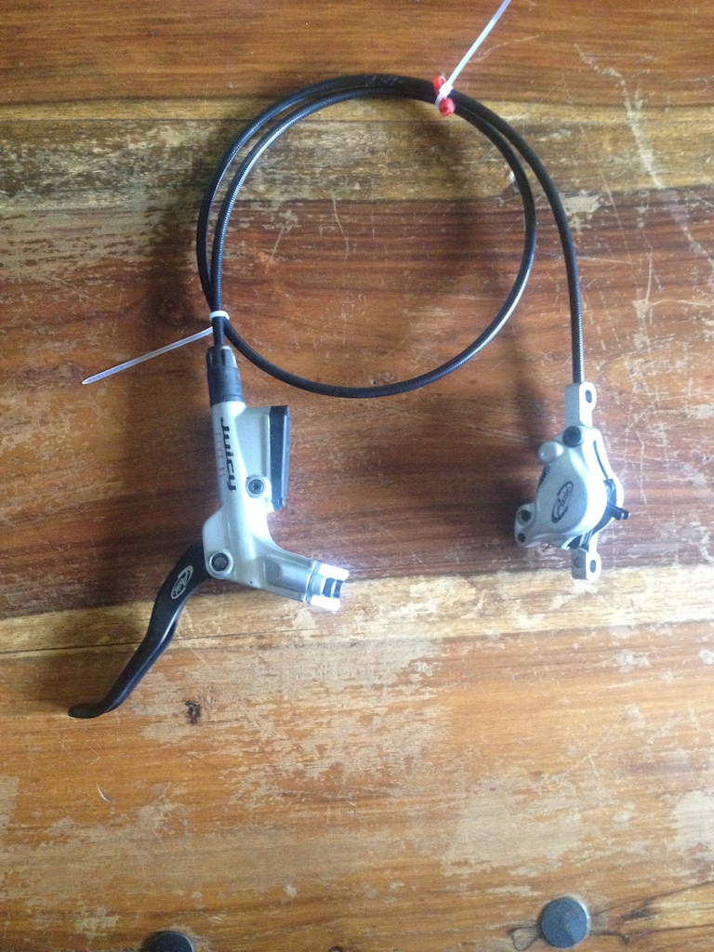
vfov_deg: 52.6
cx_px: 357
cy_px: 476
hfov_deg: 40.7
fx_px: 963
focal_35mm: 35
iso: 400
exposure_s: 1/15
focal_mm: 4.28
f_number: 2.4
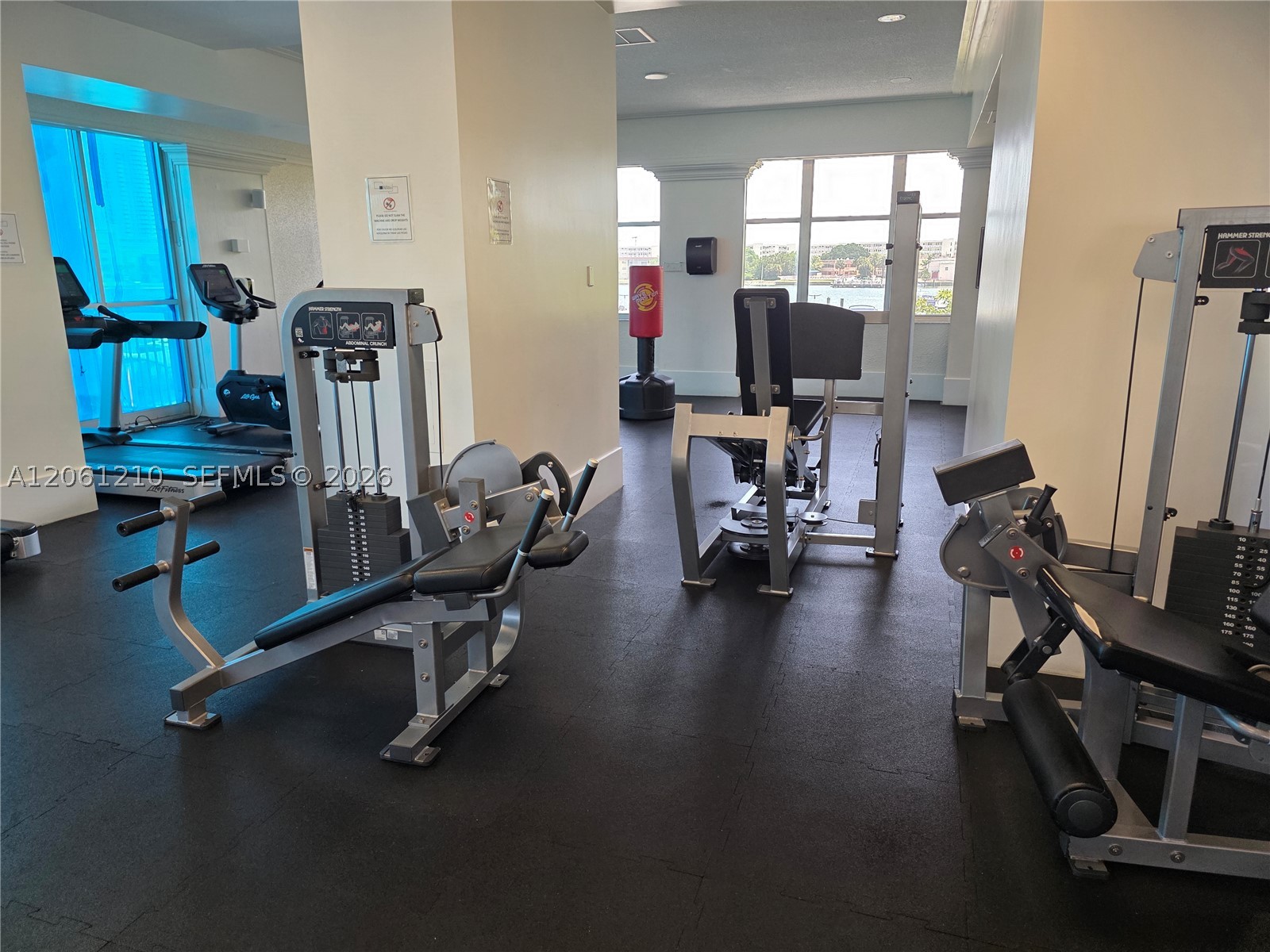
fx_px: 844
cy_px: 476
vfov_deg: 58.9
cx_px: 635
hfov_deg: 73.9
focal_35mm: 23
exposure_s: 1/120
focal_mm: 6.3
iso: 125
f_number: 1.7
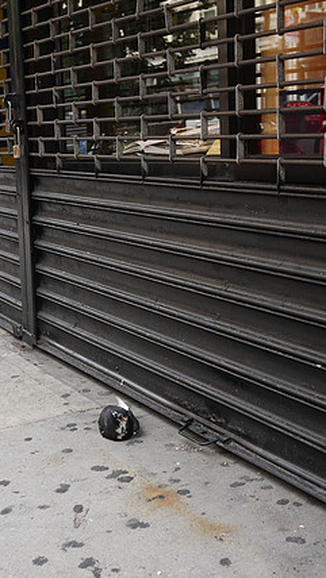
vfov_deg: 35.4
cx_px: 160
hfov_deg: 20.4
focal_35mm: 59
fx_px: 906
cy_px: 291
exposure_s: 1/125
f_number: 3.2
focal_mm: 20
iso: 100
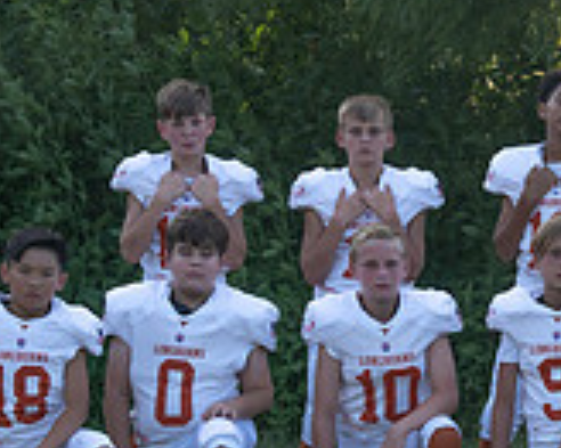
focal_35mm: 250
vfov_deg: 6.2
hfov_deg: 7.6
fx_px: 4148
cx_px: 763
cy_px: 305
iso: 250
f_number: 4.5
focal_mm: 74
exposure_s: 1/400
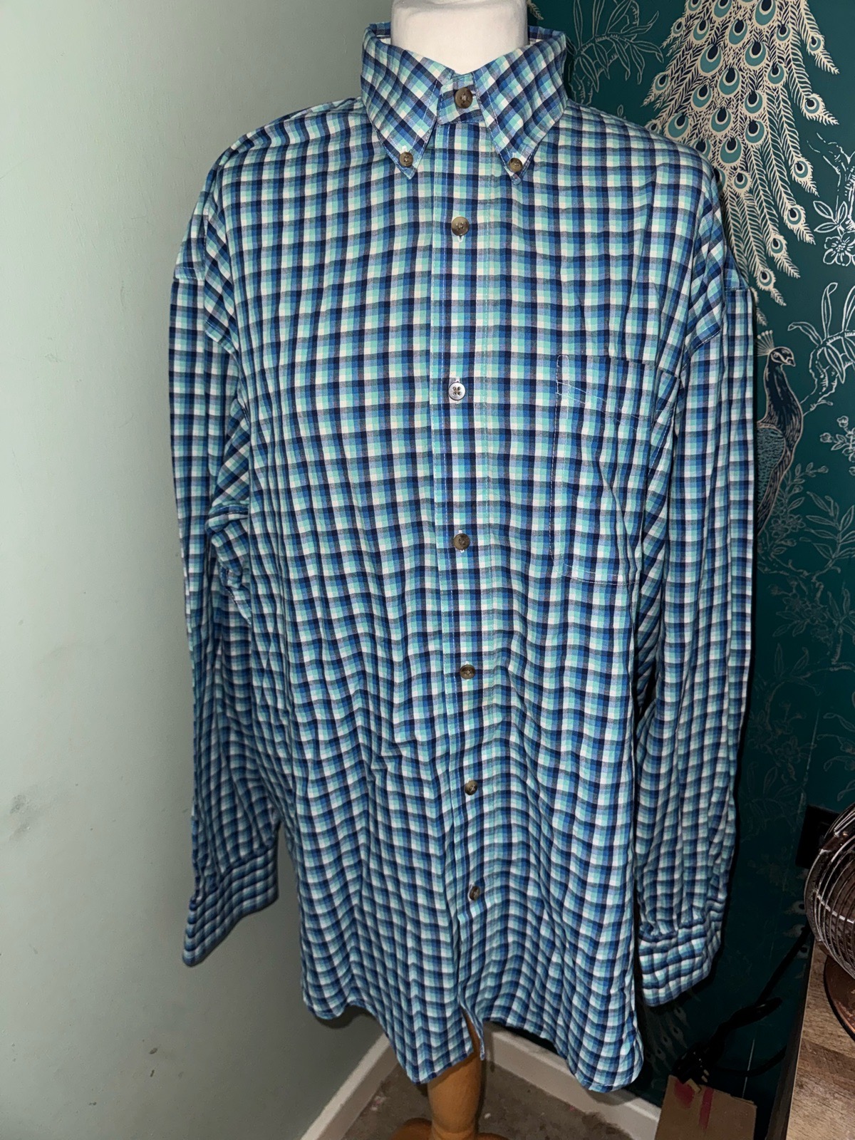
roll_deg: +0.2
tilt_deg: -21.8
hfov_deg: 56.8
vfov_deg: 71.6
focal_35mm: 24
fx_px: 790
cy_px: 570
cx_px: 428
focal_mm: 6.76
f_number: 1.78
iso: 100
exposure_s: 1/43
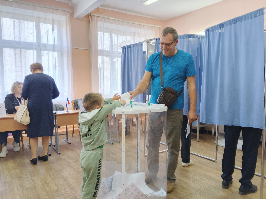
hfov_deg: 65.3
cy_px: 100
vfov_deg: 51.4
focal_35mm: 27
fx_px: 207
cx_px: 133
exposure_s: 1/33.3
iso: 613
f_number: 1.6
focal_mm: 4.09
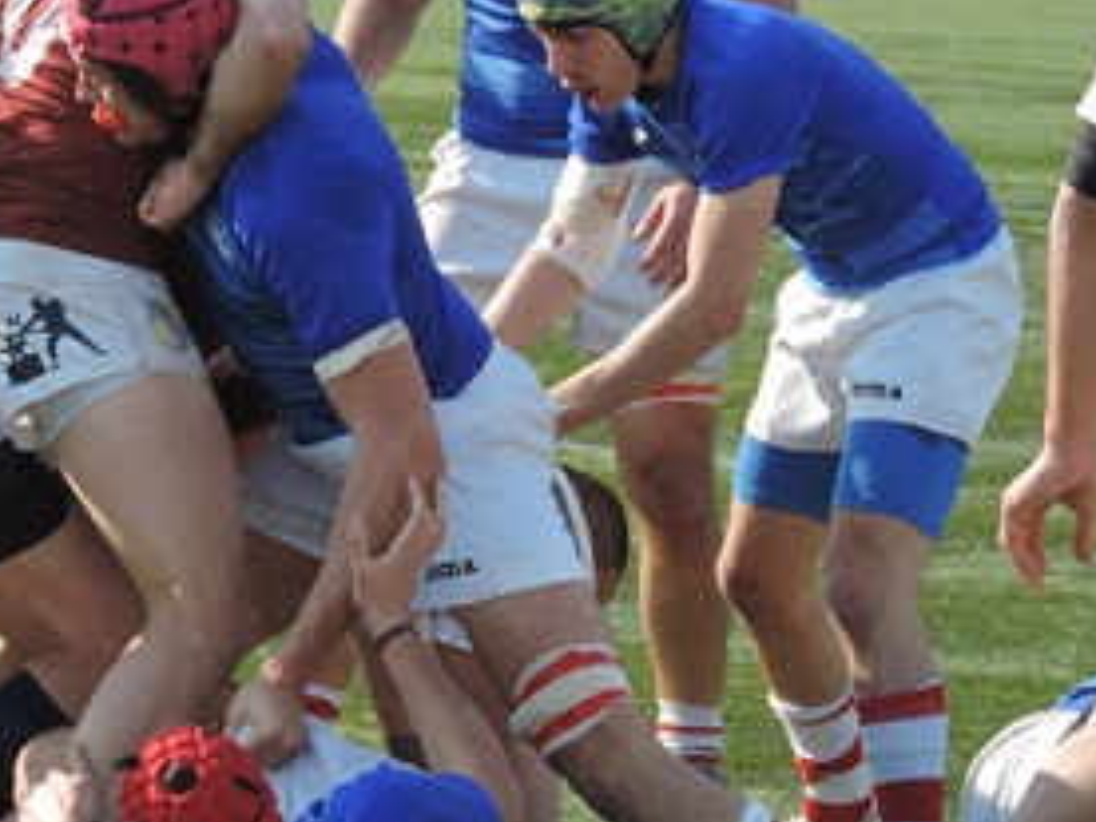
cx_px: 222
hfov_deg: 6.4
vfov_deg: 4.8
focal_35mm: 307
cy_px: 461
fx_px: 9720
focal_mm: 27.6
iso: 200
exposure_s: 1/640
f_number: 4.4
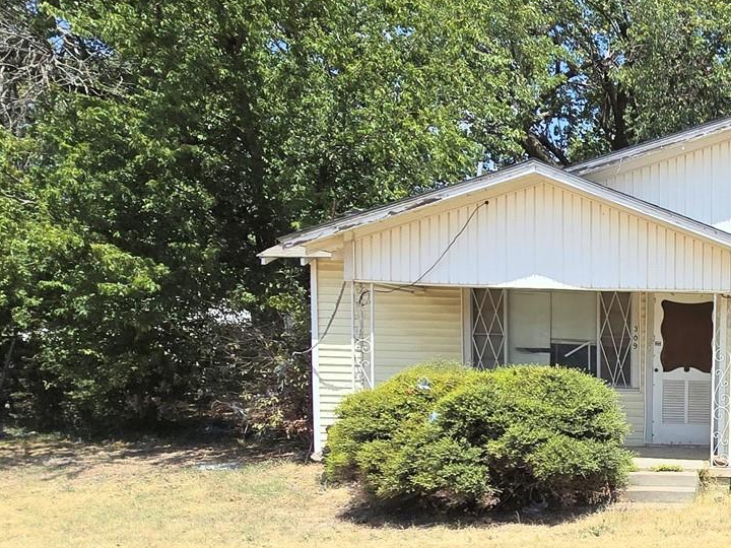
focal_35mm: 37
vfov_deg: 37.5
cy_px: 426
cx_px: 822
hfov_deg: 39.8
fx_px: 781
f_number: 2.2
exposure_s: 1/2767
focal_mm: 2.2
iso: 50
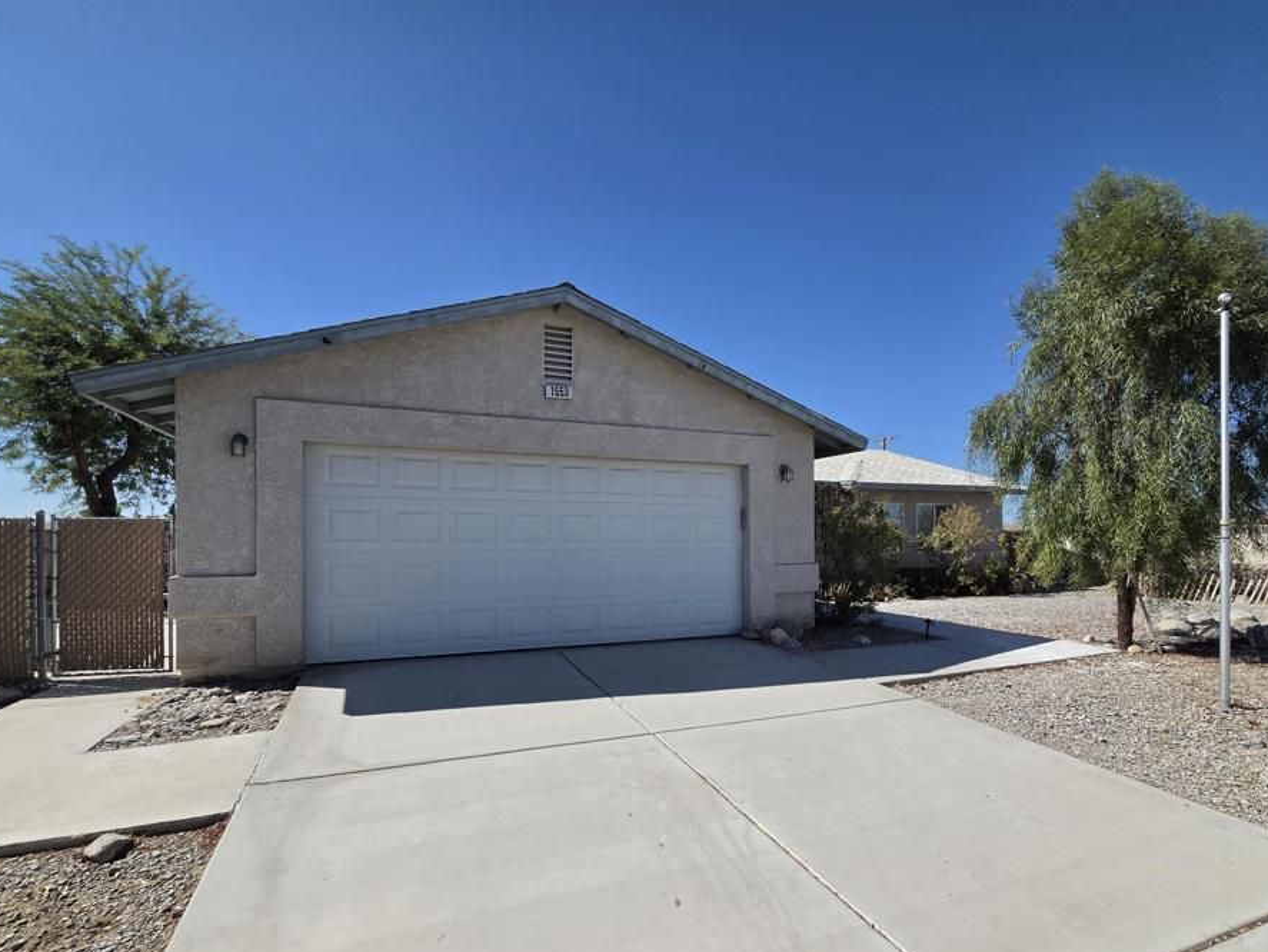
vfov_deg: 81.4
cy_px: 537
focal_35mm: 15
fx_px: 550
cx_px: 643
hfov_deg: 98.1
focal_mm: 2.2
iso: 100
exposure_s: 1/6149
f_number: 2.2
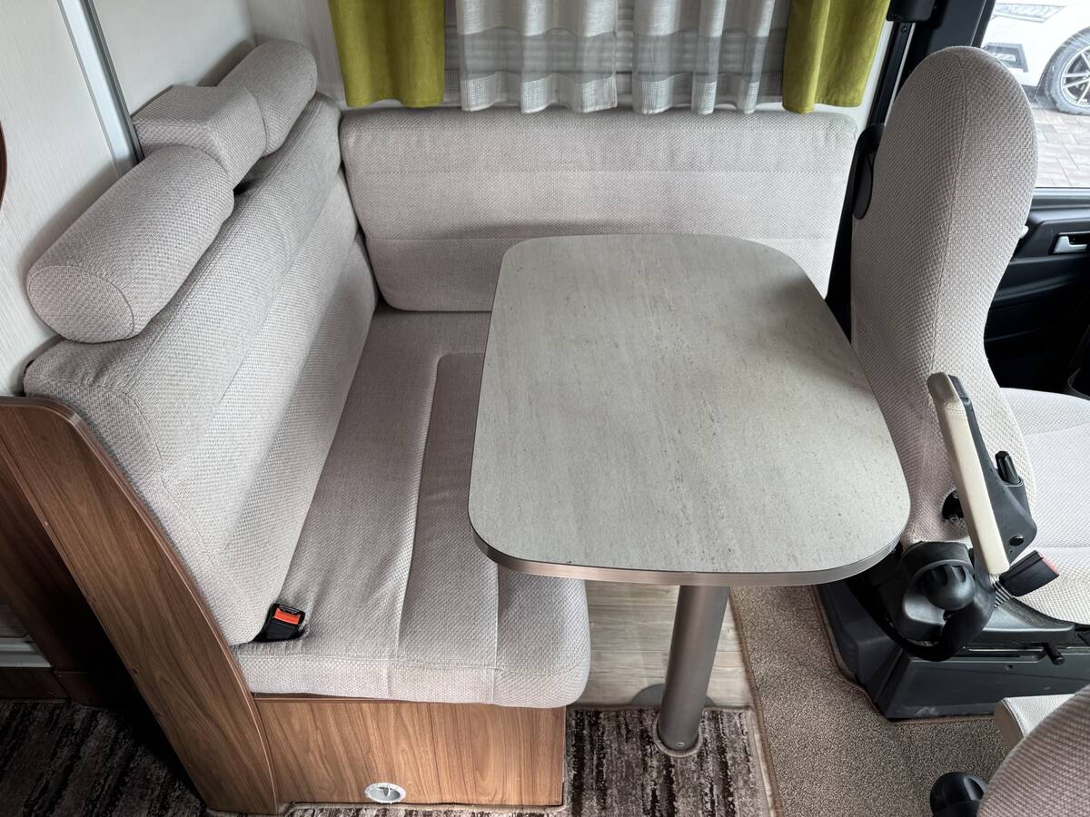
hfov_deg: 71.6
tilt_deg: -40.6
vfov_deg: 56.8
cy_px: 408
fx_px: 756
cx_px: 545
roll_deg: +1.4
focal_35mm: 24
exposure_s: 1/121
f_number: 1.78
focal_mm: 6.76
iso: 100
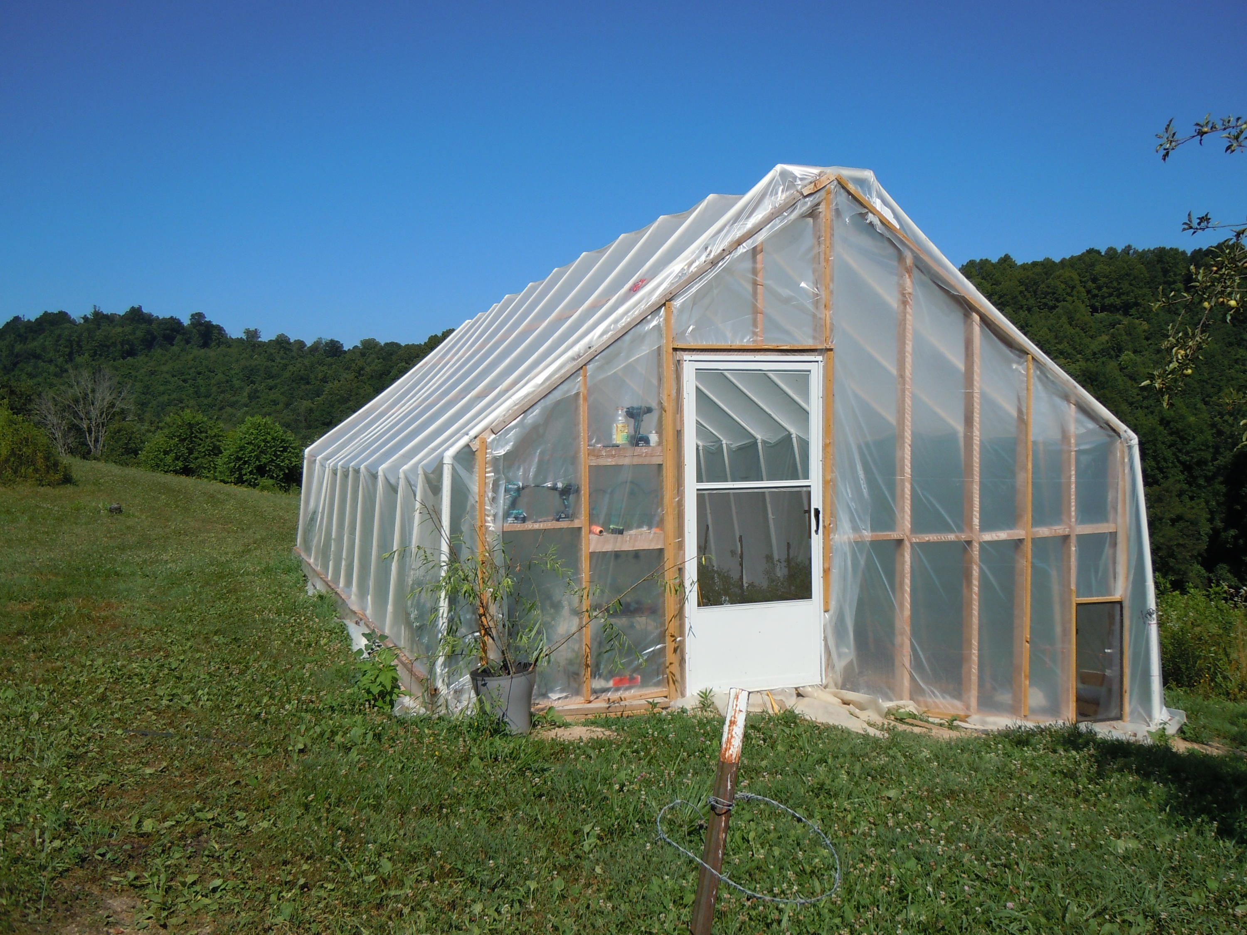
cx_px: 624
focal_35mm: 30
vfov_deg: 46.8
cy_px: 468
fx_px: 1081
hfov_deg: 60.0
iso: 100
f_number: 7
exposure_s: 1/400
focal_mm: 5.4
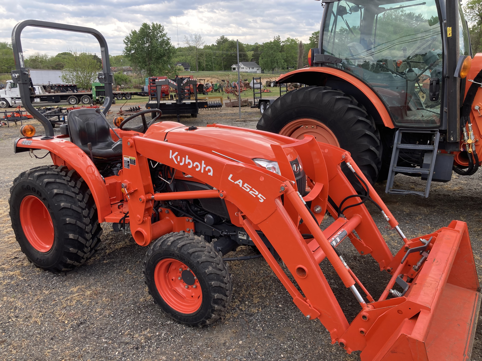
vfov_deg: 49.7
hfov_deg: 63.4
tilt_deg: -16.1
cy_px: 180
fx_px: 390
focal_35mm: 28
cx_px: 241
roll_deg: +0.9
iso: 20
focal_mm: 3.99
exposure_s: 1/279
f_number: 1.8
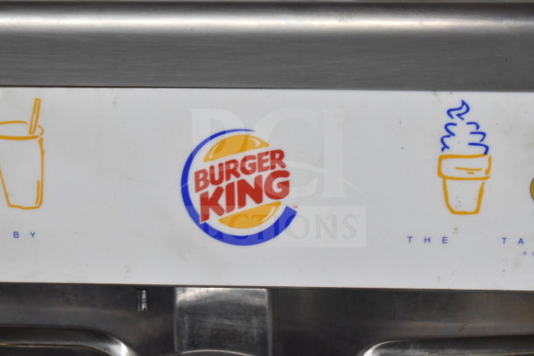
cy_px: 178
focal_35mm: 82
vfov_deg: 16.6
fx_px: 1224
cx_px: 267
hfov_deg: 24.6
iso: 1250
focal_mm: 55
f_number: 5.6
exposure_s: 1/100
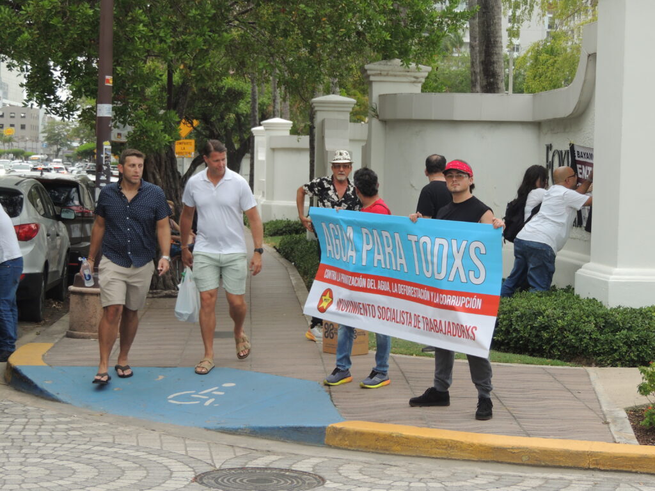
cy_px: 246
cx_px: 328
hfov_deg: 23.0
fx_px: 1608
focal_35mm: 85
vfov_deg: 17.4
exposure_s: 1/100
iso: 100
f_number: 4
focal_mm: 15.1
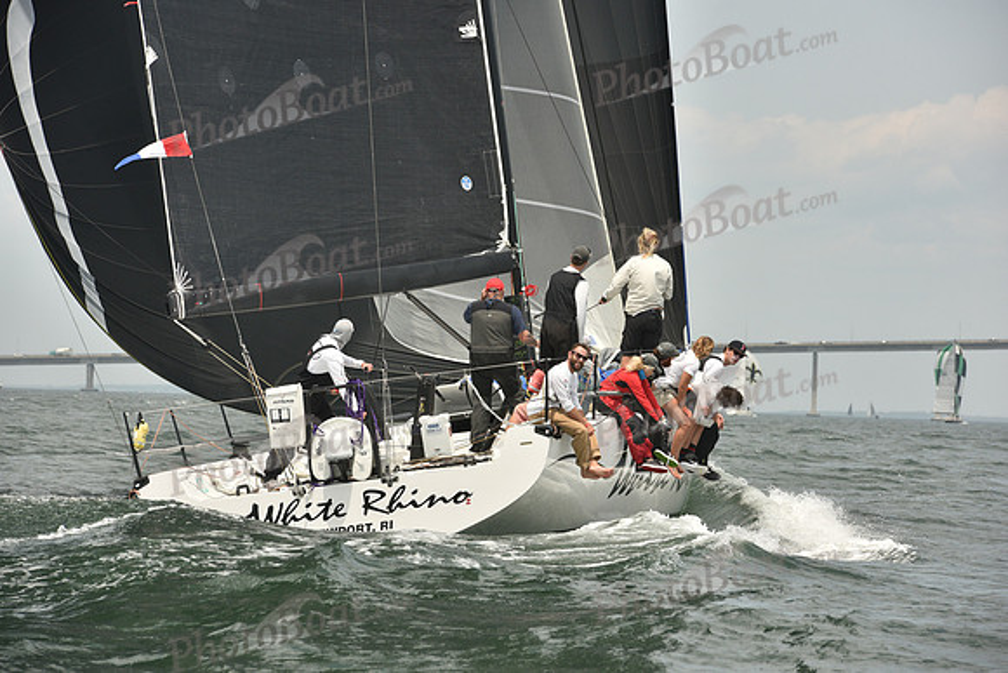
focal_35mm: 200
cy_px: 336
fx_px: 5601
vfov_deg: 6.9
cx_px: 504
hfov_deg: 10.3
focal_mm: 200
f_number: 11
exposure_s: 1/1000
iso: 400
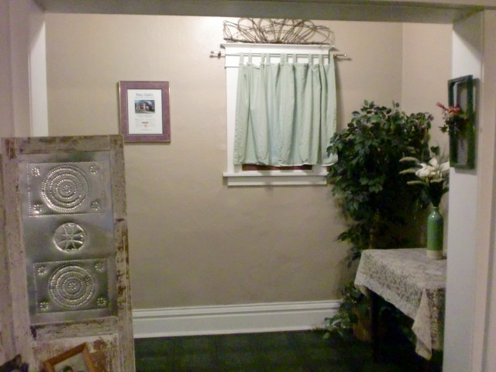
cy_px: 186
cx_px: 248
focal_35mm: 35
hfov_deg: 52.6
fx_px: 502
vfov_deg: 40.7
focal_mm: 6.3
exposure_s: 1/60
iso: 1000
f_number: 3.1
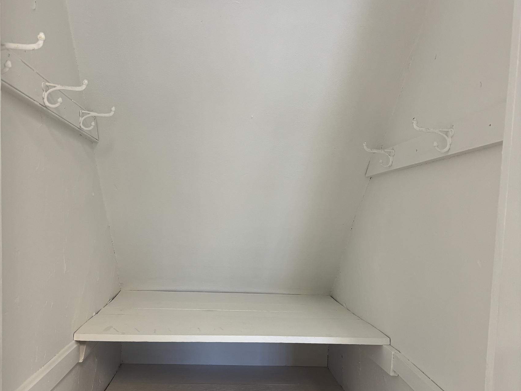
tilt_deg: -4.8
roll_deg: -2.1
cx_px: 259
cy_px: 253
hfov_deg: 52.6
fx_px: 527
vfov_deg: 40.3
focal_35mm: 35
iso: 125
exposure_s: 1/60
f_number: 1.6
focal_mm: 5.96
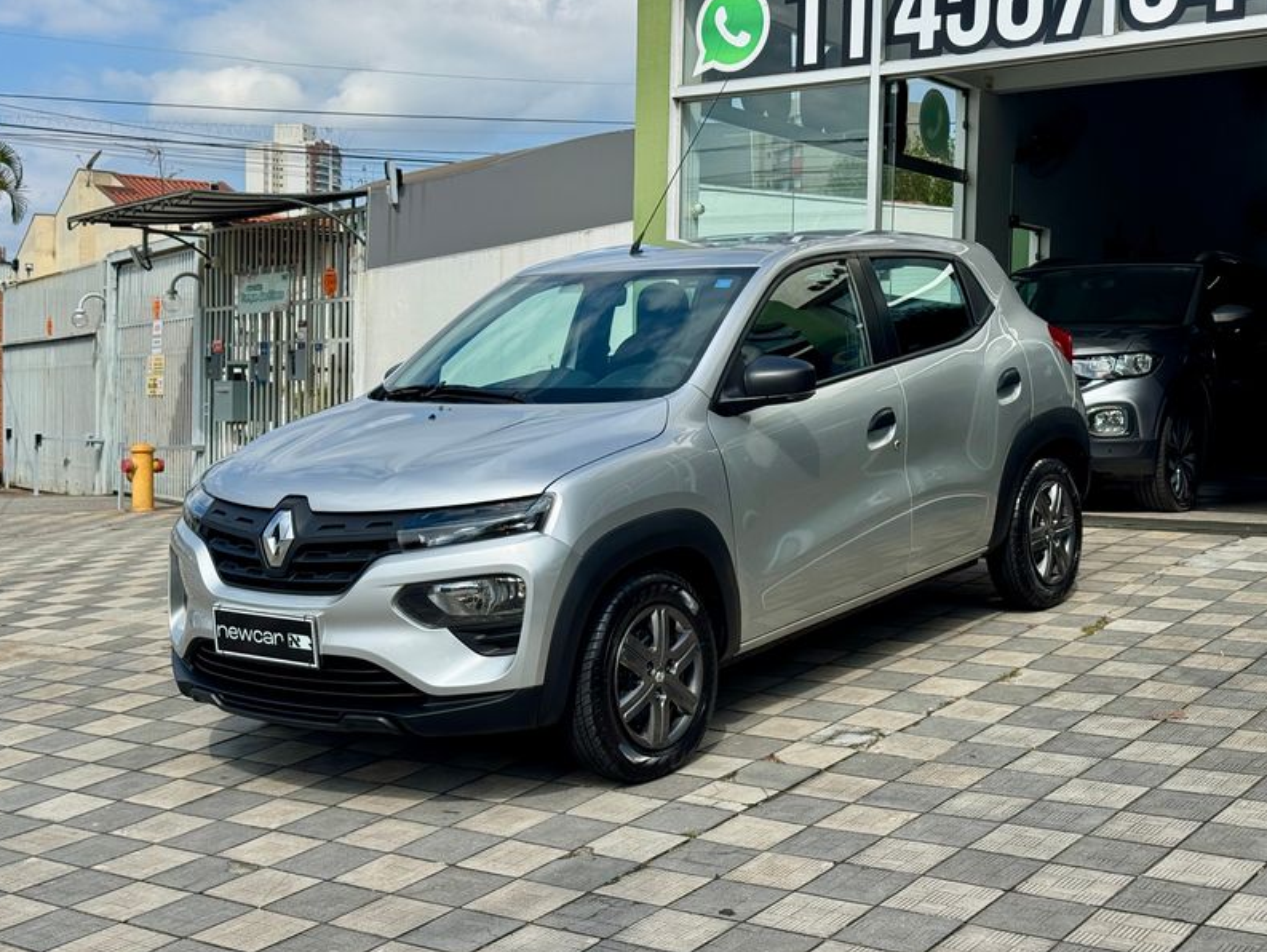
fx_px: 1795
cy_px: 481
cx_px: 636
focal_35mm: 49
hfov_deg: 38.9
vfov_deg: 29.7
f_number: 1.78
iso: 80
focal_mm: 6.76
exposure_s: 1/5376
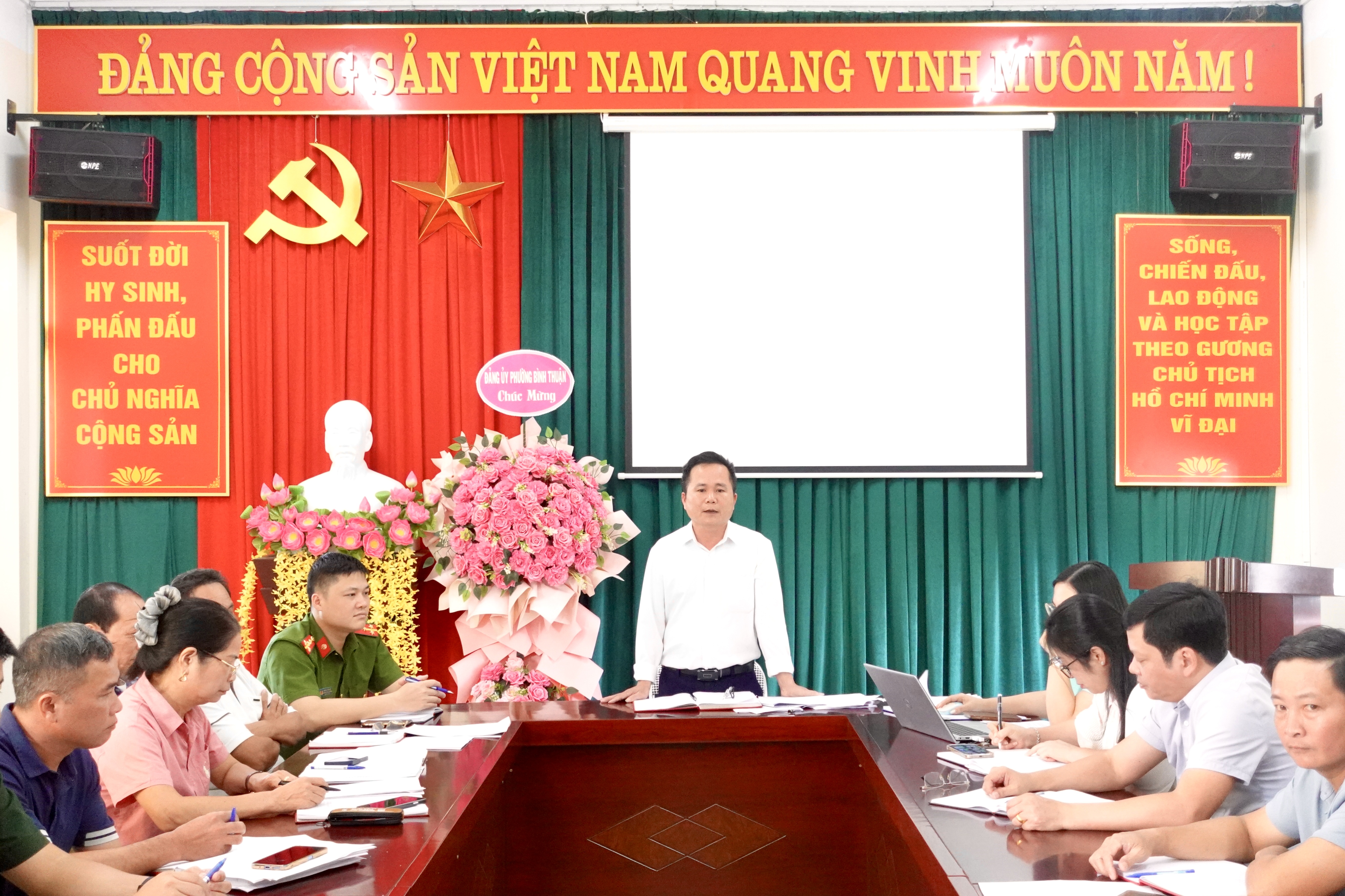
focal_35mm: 45
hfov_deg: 43.6
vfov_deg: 29.9
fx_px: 1681
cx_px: 672
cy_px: 448
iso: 3200
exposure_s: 1/200
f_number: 3.2
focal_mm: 16.94
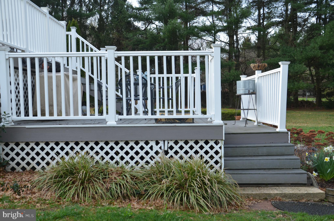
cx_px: 167
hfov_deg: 51.4
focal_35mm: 38
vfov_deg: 35.3
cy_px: 110
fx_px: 347
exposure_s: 1/200
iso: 200
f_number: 7.1
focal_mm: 25
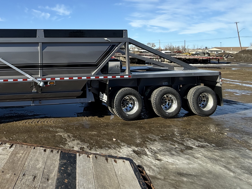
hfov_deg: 59.9
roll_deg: -1.1
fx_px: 182
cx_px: 29
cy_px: 37
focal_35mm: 25
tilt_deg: +3.2
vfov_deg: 51.4
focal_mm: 2.22
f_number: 2.2
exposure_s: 1/2024
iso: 50
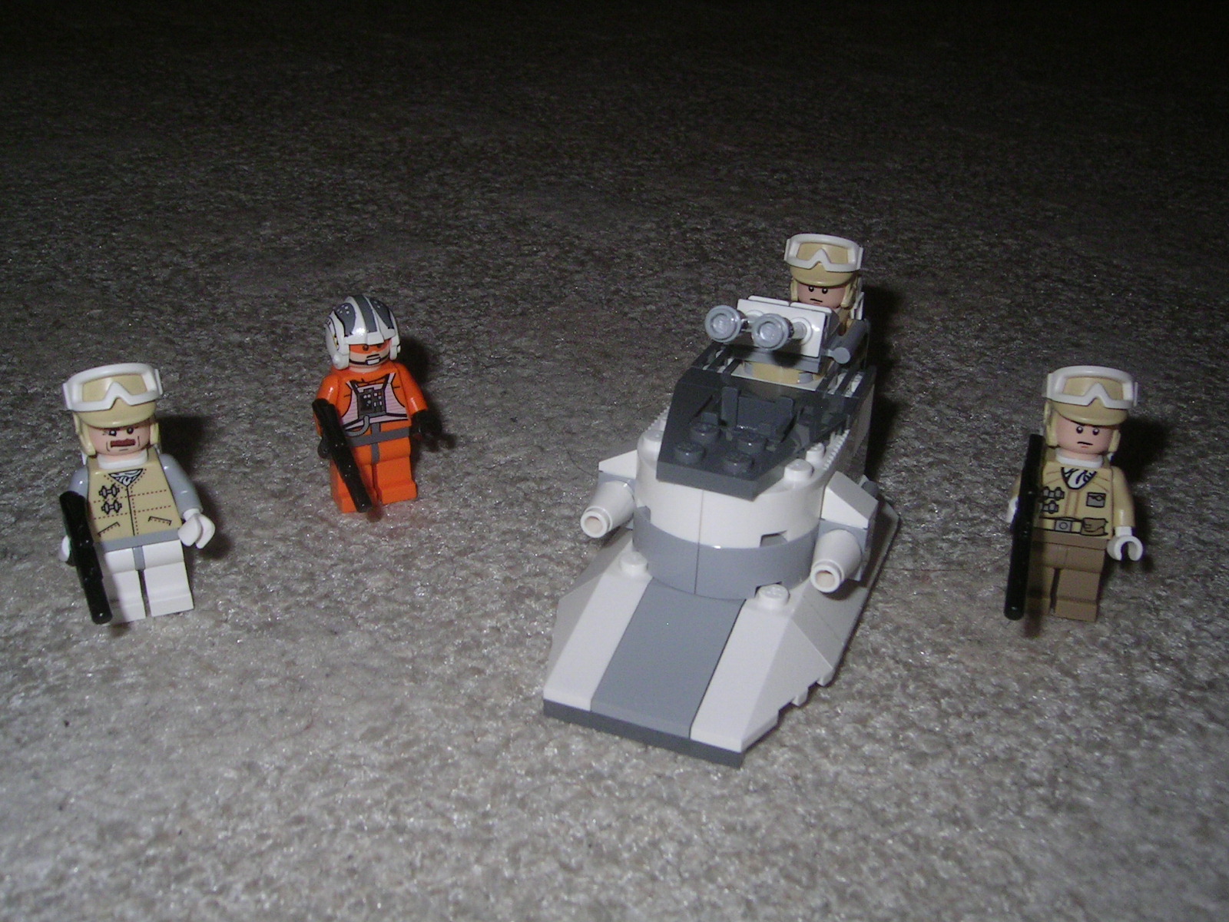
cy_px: 461
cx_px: 614
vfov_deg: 39.7
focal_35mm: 36
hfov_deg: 51.4
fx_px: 1278
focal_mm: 5.6
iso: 100
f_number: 4.8
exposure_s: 1/30
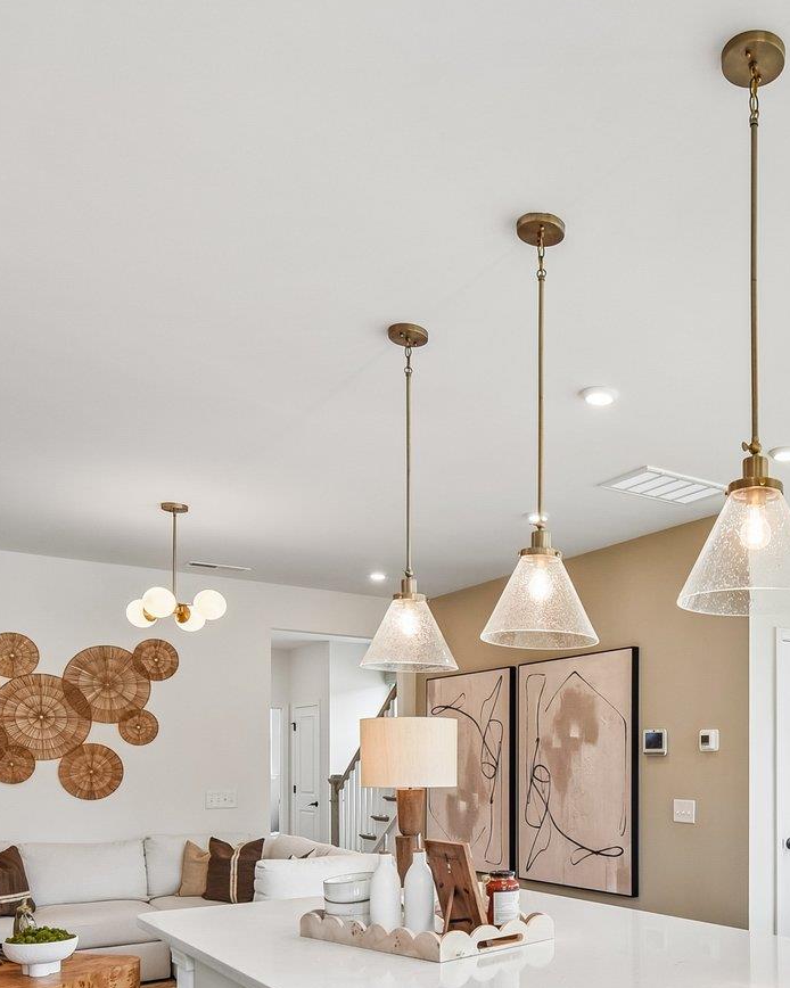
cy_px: 768
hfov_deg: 44.7
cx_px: 639
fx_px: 906
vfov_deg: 53.9
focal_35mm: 31
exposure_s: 1/60
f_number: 8
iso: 200
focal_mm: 14
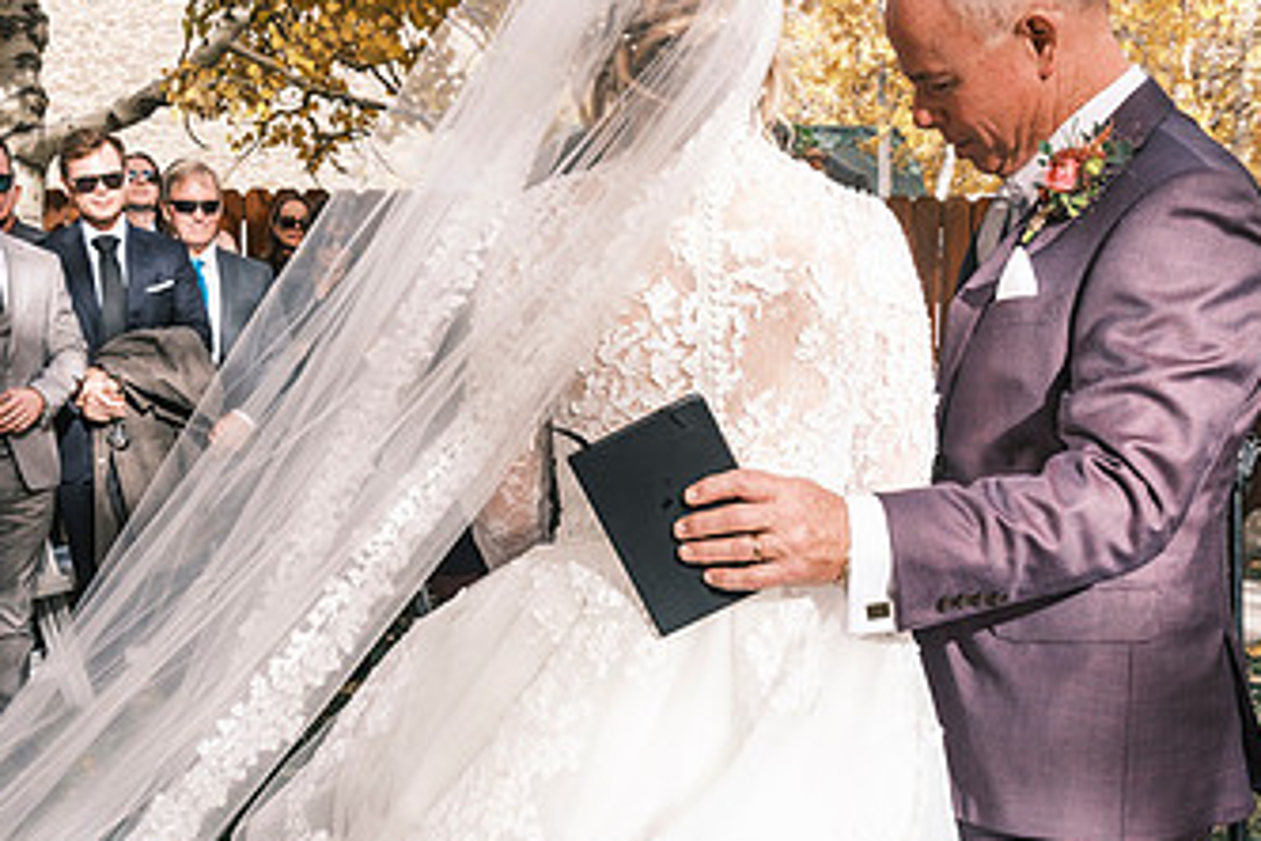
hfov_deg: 41.8
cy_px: 540
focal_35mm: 47
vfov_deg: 28.5
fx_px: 1646
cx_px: 557
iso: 160
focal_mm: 18
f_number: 5.6
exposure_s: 1/125
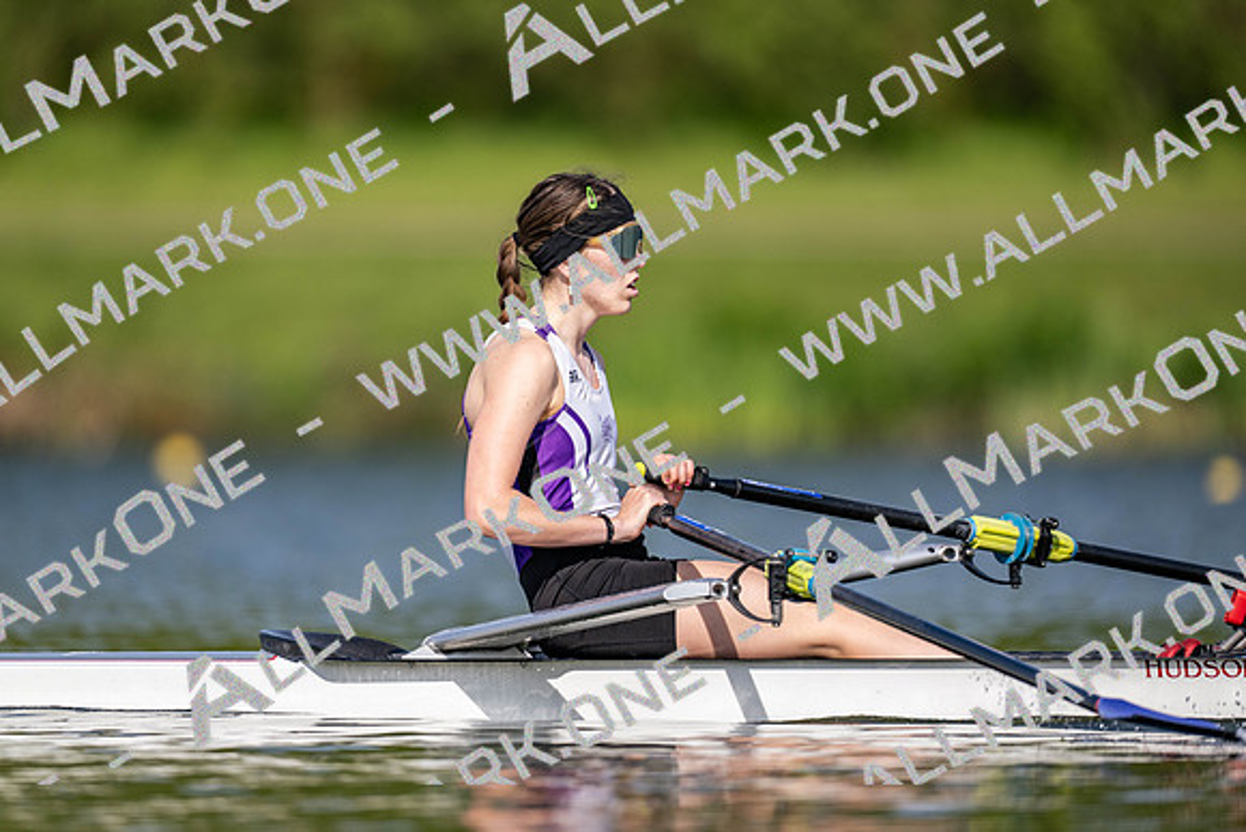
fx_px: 20771
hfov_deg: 3.4
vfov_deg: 2.3
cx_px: 623
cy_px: 416
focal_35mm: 600
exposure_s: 1/2500
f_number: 4
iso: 220
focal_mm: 600
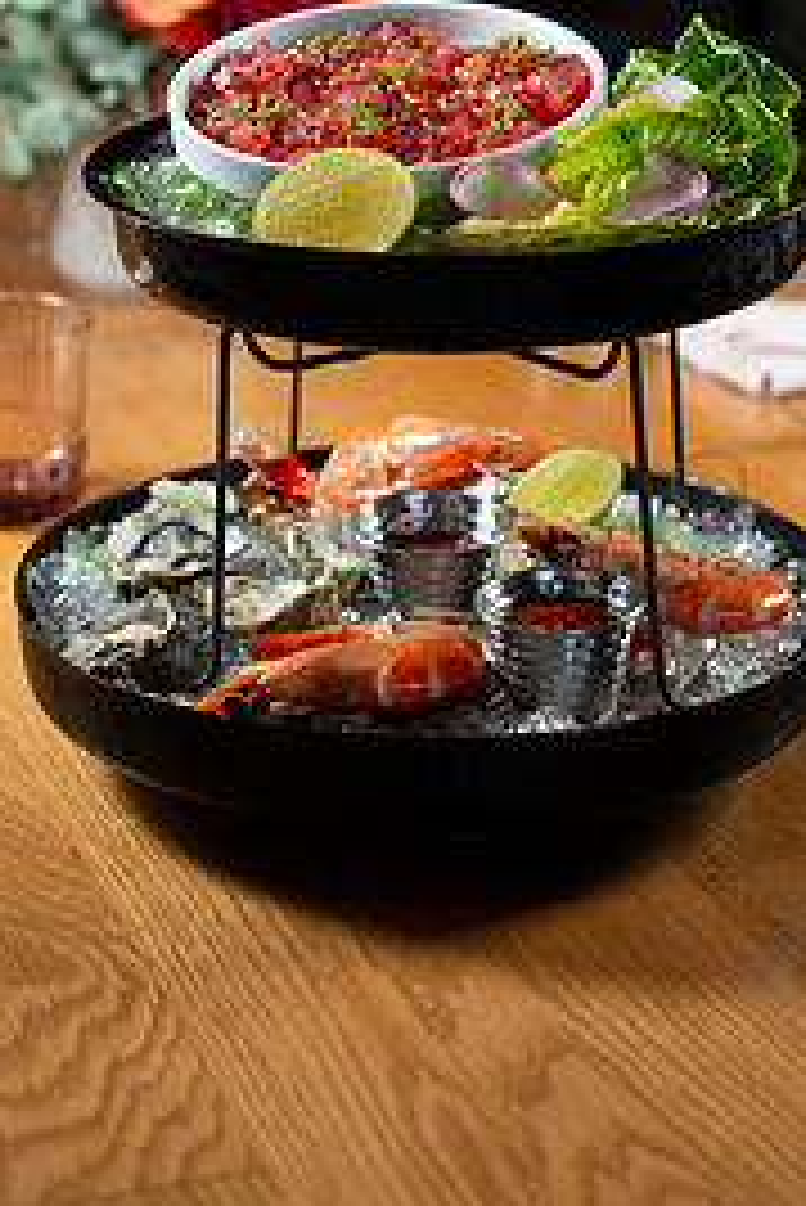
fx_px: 2817
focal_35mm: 84
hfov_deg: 16.3
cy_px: 216
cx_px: 297
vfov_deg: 23.8
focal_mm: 50
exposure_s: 1/200
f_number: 3.2
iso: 200
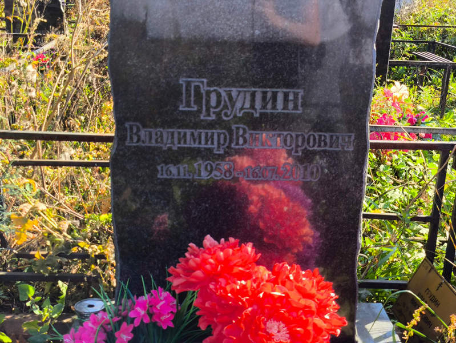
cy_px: 172
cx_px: 228
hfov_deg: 38.2
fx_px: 659
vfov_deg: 29.1
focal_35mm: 50
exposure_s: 1/364
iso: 50
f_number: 1.7
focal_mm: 4.71
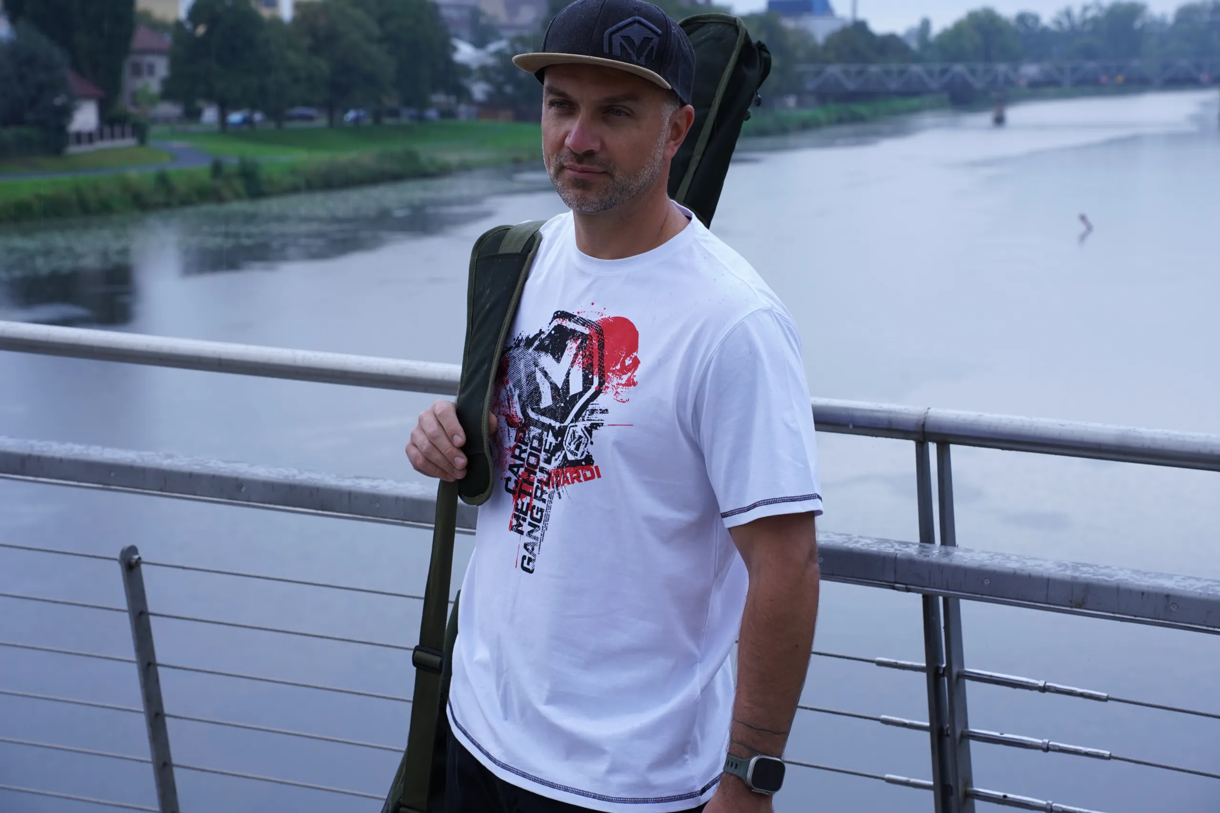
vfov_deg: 18.2
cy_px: 406
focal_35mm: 75
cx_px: 610
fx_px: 2542
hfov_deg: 27.0
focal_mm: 75
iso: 800
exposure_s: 1/100
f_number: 8
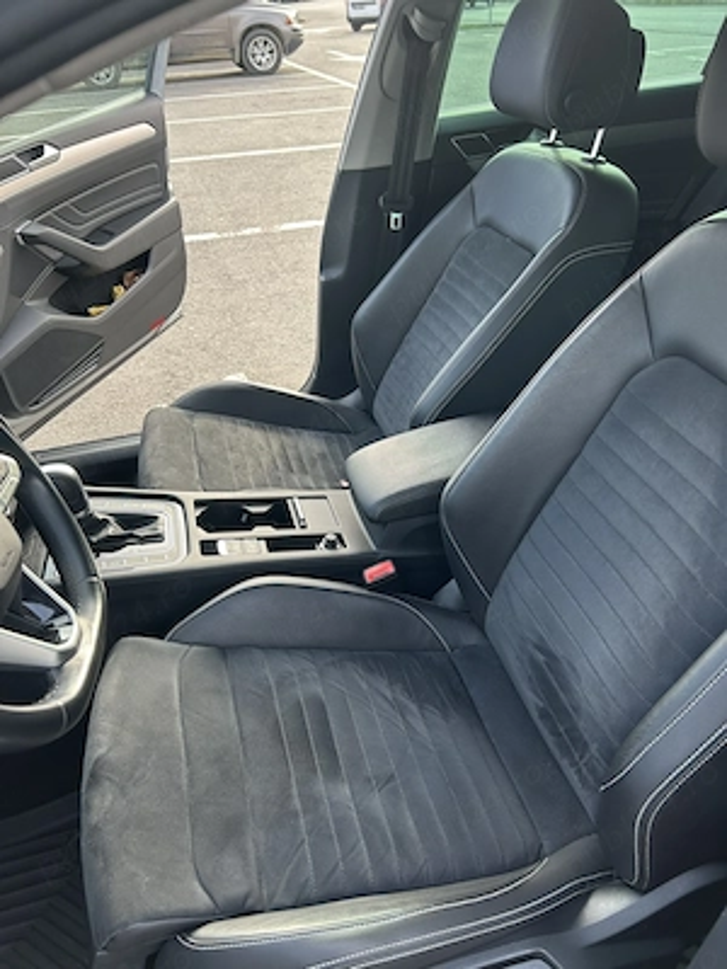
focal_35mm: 26
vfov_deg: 67.3
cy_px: 484
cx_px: 364
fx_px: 728
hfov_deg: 53.1
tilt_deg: -34.3
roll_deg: +5.2
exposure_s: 1/162
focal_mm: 5.7
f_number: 1.5
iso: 40
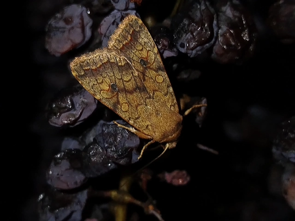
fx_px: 716
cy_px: 110
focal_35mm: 84
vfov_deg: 17.6
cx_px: 148
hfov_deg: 23.3
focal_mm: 5.31
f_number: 1.7
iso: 80
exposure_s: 1/50
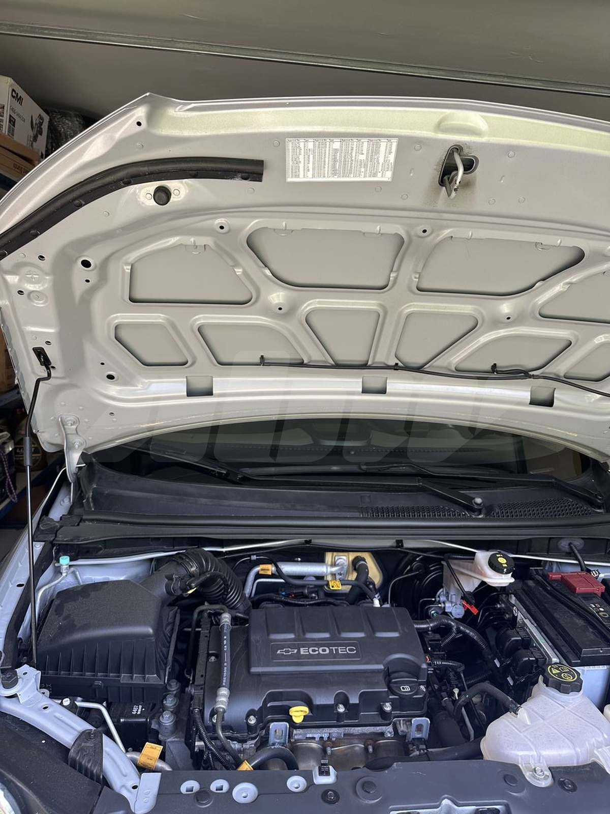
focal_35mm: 24
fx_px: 564
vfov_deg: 71.6
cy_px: 407
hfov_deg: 56.8
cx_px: 305
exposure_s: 1/121
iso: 100
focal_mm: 6.86
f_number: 1.78
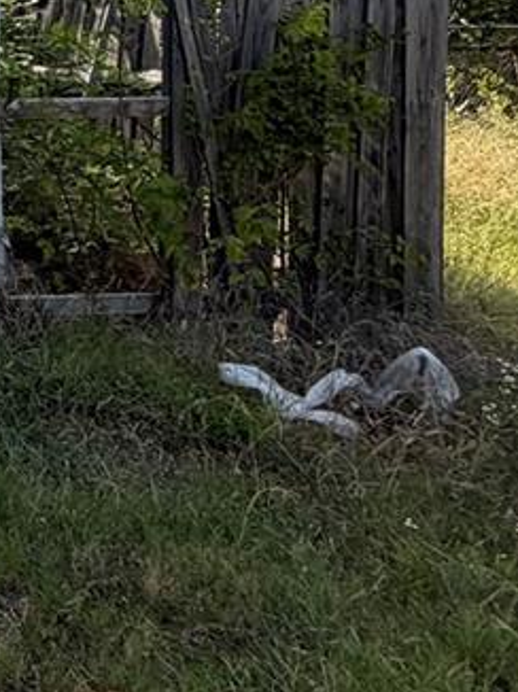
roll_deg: +0.7
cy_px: -17
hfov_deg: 15.8
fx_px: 1319
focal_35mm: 66
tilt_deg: +1.3
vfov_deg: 27.5
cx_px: -605
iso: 40
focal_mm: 2.22
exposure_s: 1/596
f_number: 2.2
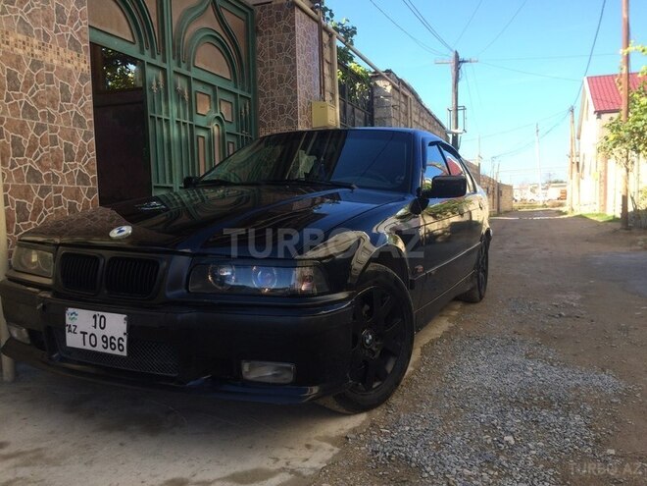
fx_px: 542
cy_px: 243
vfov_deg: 48.2
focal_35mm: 29
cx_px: 324
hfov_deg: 61.7
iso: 32
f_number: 2.2
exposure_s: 1/622
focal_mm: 4.15
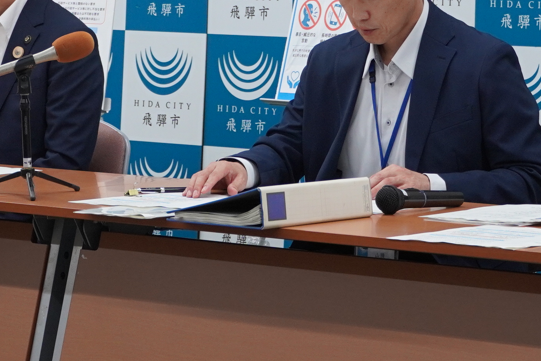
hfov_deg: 10.5
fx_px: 2954
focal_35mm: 197
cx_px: 259
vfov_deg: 7.0
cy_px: -52
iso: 800
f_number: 5
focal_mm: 43
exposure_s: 1/160
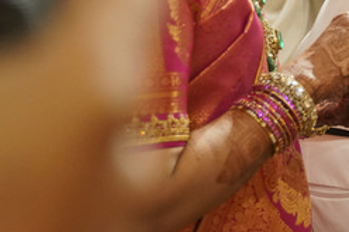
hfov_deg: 11.3
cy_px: -13
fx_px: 1560
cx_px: 740
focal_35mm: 161
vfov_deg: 8.5
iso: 4000
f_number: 2.8
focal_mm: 37
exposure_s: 1/320
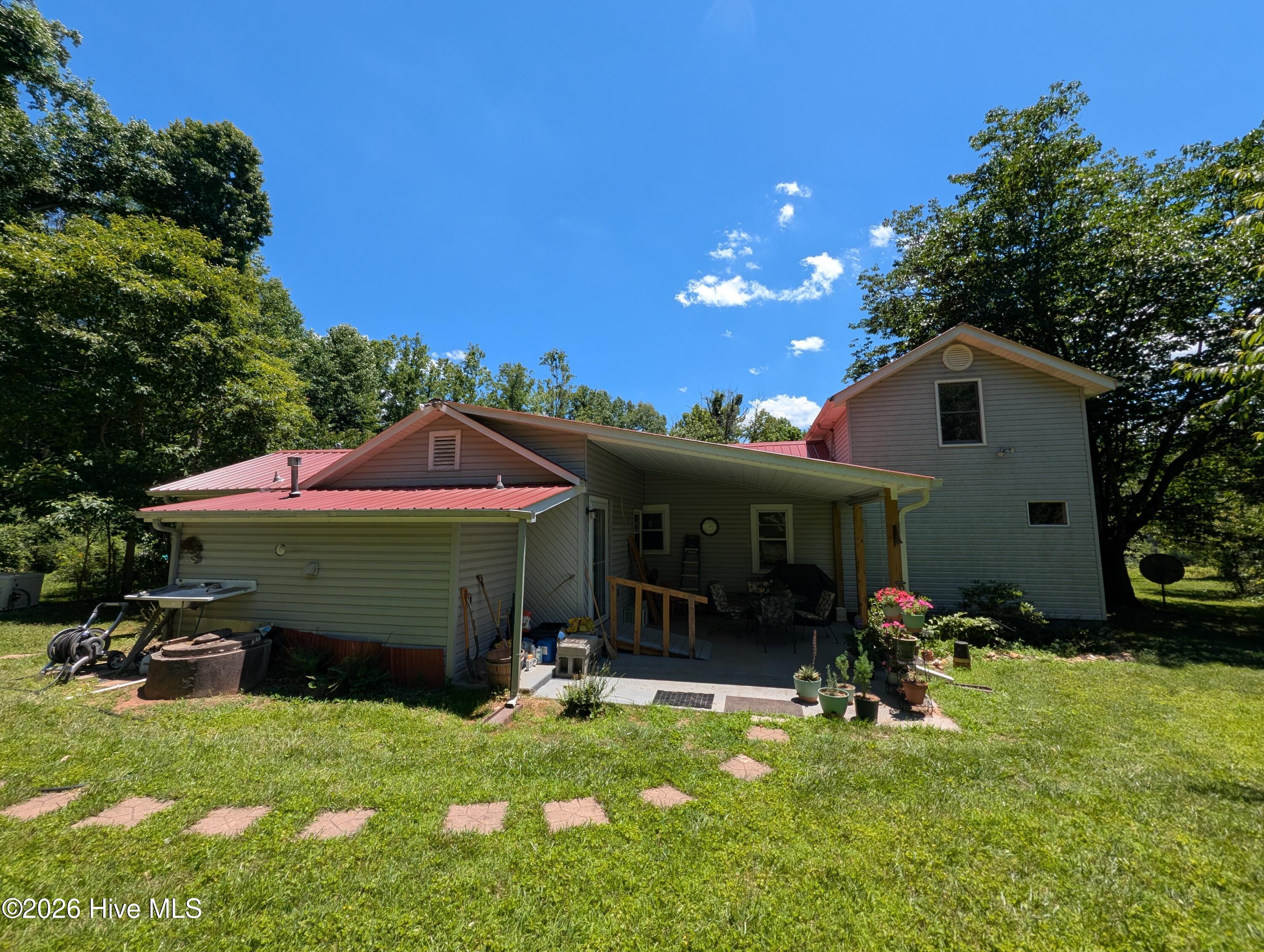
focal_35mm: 13
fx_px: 475
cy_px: 476
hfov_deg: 106.1
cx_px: 632
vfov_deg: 90.0
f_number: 2.2
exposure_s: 1/1218
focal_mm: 1.95
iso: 46
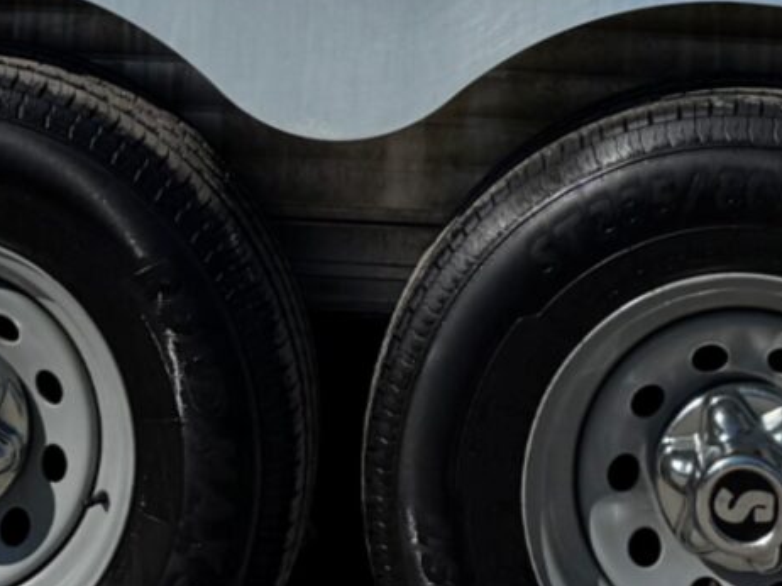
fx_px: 3003
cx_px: 550
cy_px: -667
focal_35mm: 133
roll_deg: -1.7
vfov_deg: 10.1
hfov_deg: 14.8
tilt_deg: +1.1
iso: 80
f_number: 1.78
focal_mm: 6.76
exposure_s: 1/12346
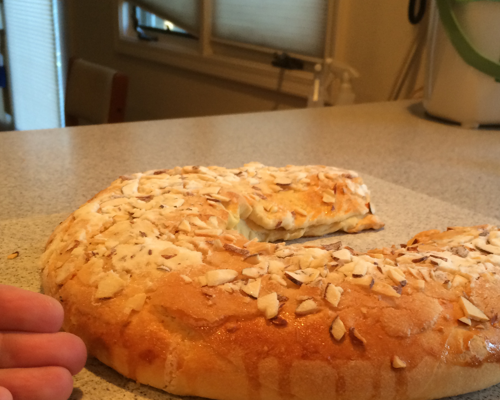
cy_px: 251
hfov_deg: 43.8
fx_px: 622
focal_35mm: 42
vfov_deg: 35.5
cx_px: 277
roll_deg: -3.0
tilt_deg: -23.8
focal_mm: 4.15
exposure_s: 1/30
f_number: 2.2
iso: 80
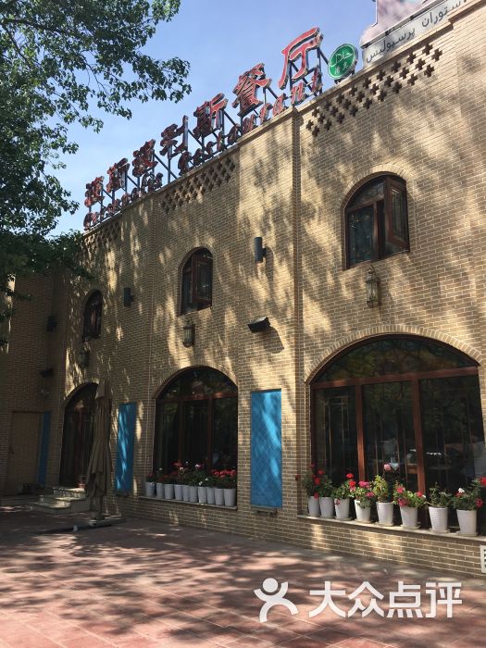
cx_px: 243
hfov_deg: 48.2
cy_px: 324
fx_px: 543
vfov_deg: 61.7
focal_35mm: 29
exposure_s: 1/1054
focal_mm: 4.15
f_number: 2.2
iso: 25
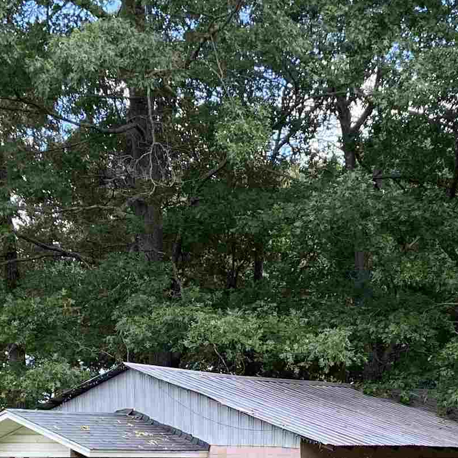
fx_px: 1317
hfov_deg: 19.7
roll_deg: +0.0
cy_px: 517
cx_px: 300
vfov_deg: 18.9
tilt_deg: -2.2
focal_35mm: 88
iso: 32
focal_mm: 4.25
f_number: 1.8
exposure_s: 1/379
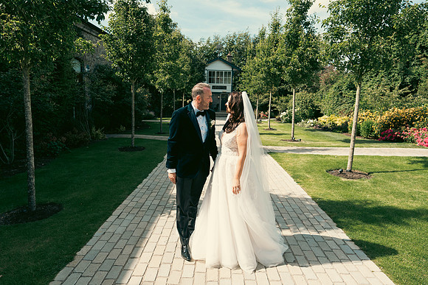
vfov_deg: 53.2
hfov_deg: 73.7
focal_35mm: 24
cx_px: 214
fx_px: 285
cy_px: 142
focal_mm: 24
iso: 125
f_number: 3.5
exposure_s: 1/800
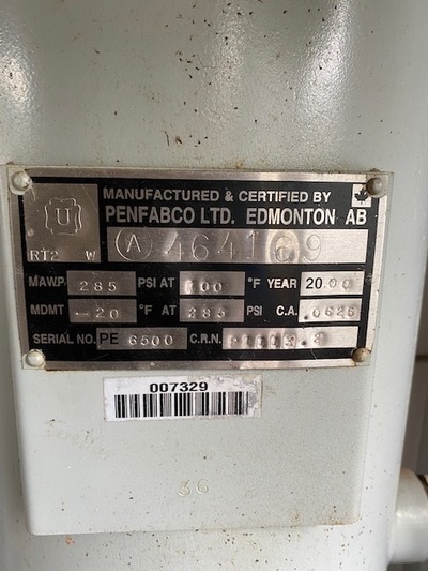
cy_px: 286
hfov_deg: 53.1
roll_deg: -1.8
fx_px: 428
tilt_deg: -13.1
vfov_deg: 67.3
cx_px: 214
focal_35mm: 26
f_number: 1.8
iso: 125
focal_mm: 4.25
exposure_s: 1/92
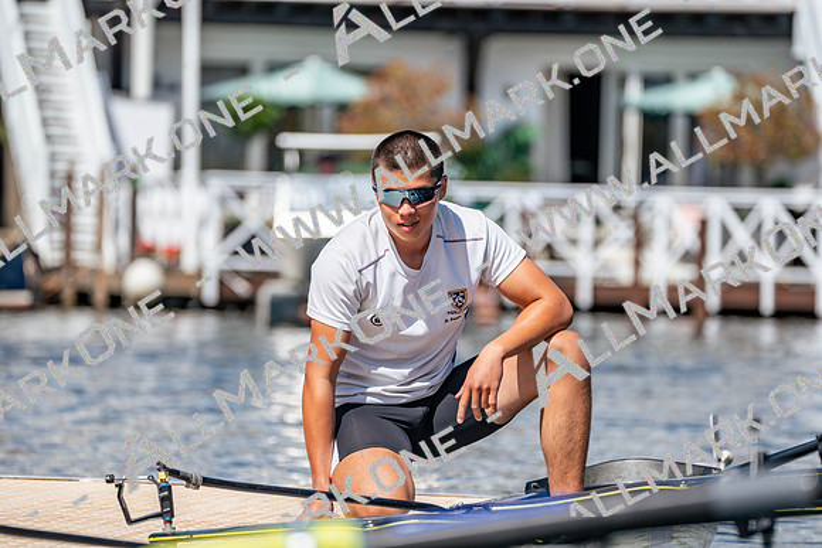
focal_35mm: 297
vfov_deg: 4.6
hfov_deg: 6.9
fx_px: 6783
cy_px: 274
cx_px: 411
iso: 125
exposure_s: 1/1600
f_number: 5.6
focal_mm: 297
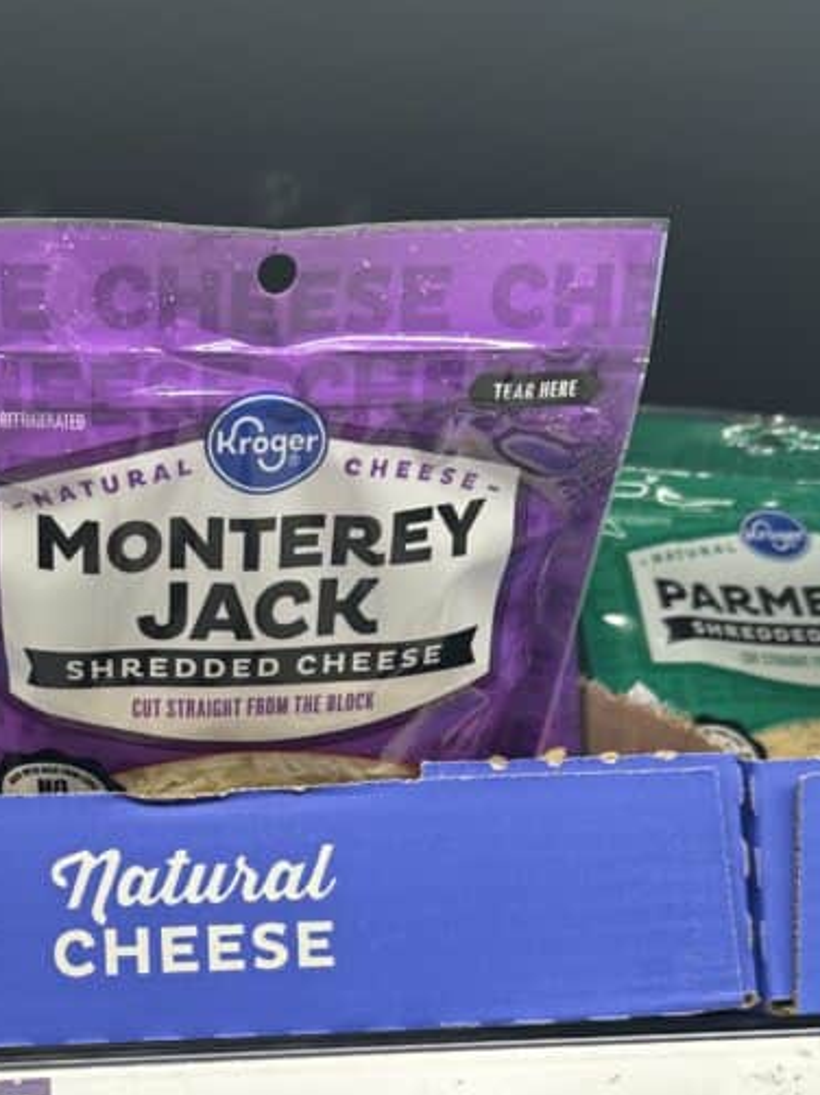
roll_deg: +2.0
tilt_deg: +4.2
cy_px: 903
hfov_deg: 29.2
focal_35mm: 49
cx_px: 196
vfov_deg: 37.3
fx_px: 1549
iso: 100
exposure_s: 1/109
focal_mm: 6.86
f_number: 1.78
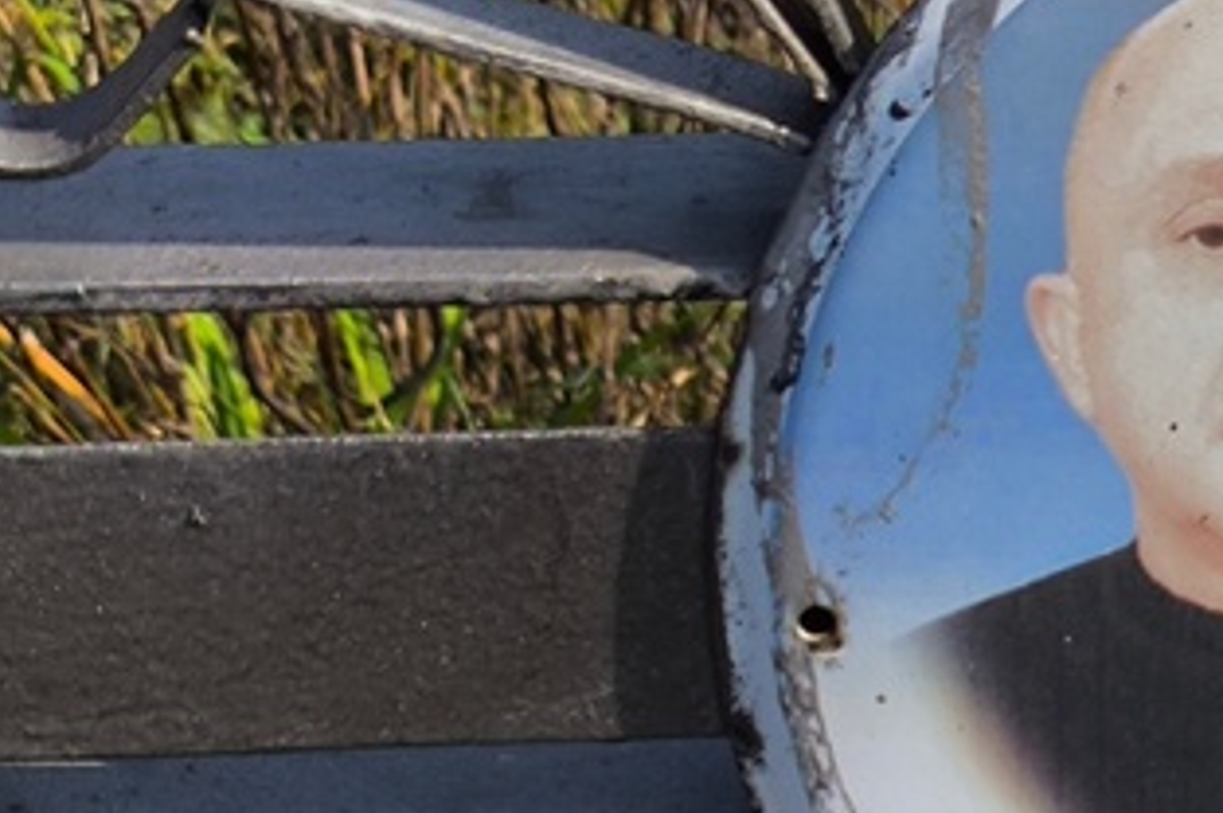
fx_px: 4514
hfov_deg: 15.3
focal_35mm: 133
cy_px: 938
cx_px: 998
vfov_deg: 10.2
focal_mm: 4.71
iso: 50
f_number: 1.7
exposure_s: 1/1351
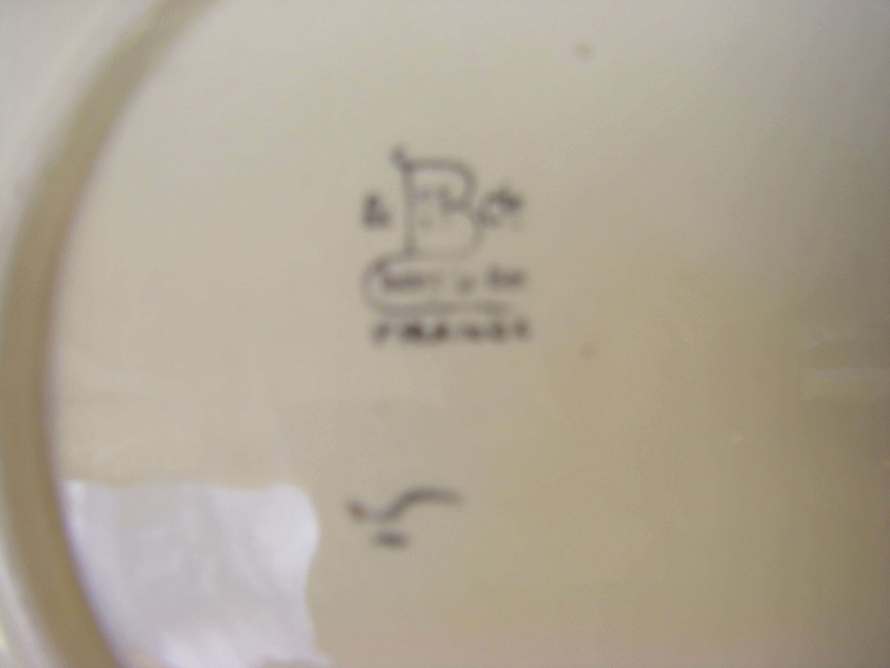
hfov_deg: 49.0
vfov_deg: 37.7
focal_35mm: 38
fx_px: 977
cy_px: 334
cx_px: 445
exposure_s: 1/80
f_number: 3.5
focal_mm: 6.3
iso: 64
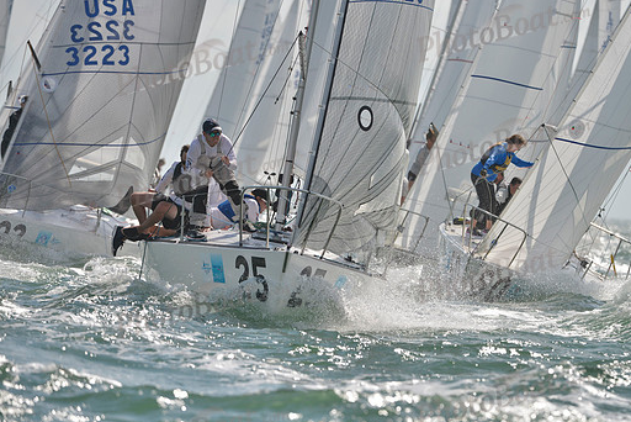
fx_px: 6752
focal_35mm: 385
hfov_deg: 5.4
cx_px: 354
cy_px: 225
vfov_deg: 3.6
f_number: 6.3
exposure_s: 1/2500
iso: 280
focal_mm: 340
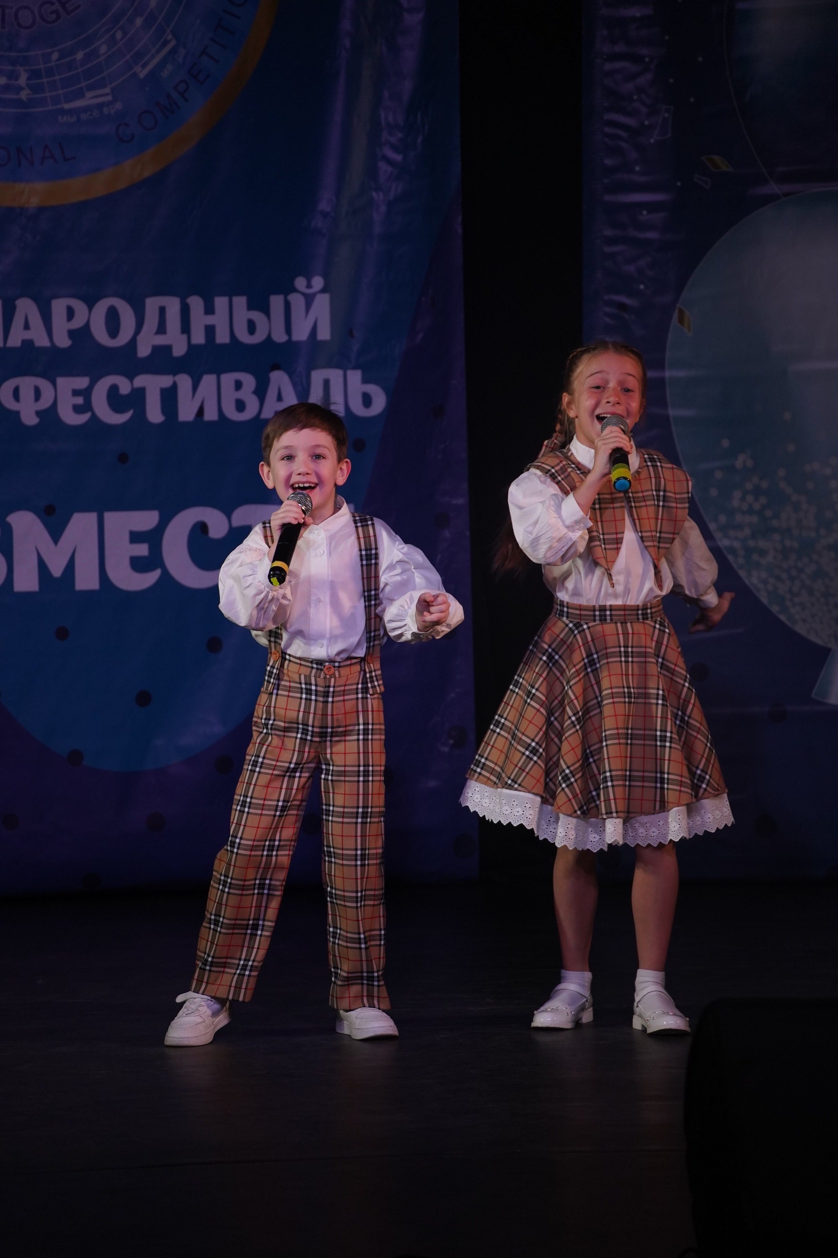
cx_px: 419
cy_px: 629
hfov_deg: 6.7
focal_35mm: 206
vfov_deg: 10.0
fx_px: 7192
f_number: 5.6
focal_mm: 206
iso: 2000
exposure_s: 1/400
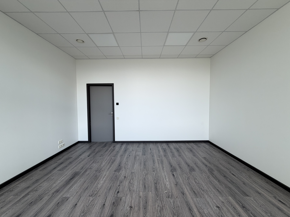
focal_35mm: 14
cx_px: 145
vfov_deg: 85.7
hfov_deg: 102.1
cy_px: 108
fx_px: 117
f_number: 2.2
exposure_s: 1/121
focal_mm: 2.22
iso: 50
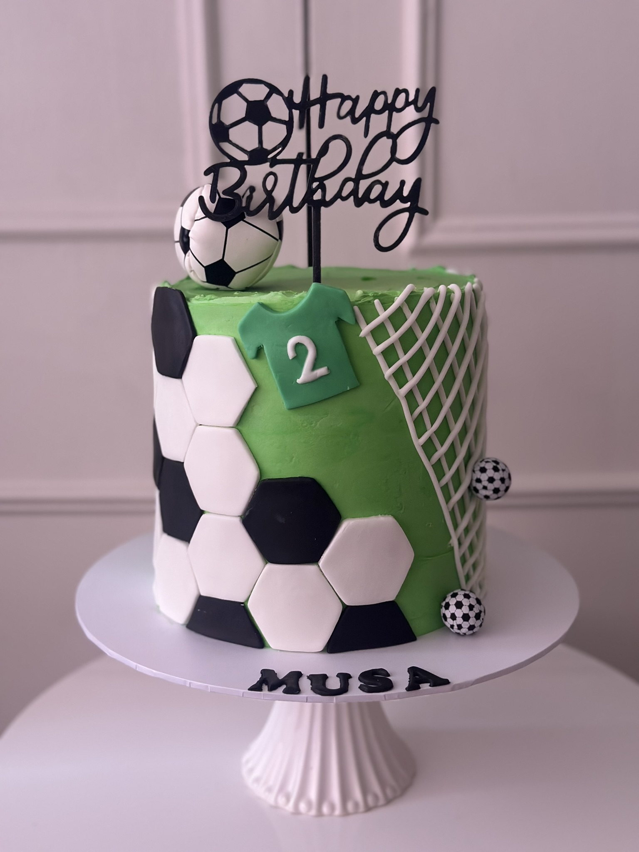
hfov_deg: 30.3
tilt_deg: -13.0
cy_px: 426
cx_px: 320
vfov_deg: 39.7
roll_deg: +0.8
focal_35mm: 48
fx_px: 1181
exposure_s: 1/60
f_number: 1.78
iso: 250
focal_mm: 6.86
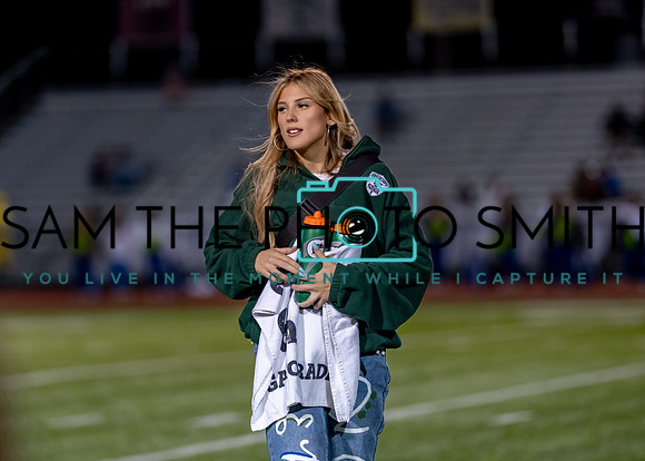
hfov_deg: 9.4
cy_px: 227
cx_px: 273
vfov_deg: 6.7
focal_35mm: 214
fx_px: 3917
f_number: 1.8
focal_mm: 135
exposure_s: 1/1250
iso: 1600
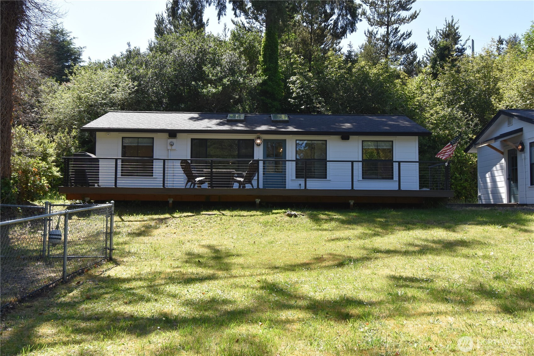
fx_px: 534
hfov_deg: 53.1
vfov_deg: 36.9
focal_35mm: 36
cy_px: 178
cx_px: 267
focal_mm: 24
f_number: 8
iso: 500
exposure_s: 1/500
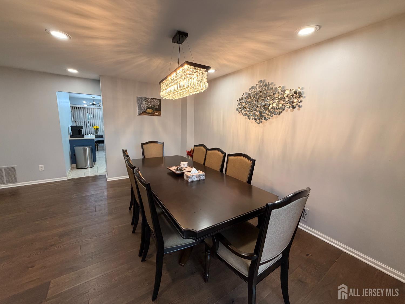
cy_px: 152
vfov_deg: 85.7
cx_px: 202
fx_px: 164
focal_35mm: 14
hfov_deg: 102.1
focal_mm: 2.22
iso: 200
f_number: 2.2
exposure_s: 1/60
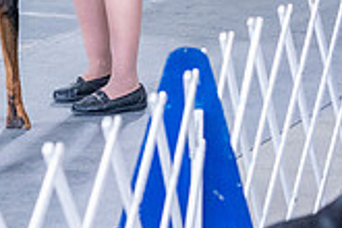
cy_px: -136
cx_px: -106
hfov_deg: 6.8
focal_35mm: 299
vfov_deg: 4.6
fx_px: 2840
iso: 6400
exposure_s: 1/400
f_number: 4
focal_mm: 85
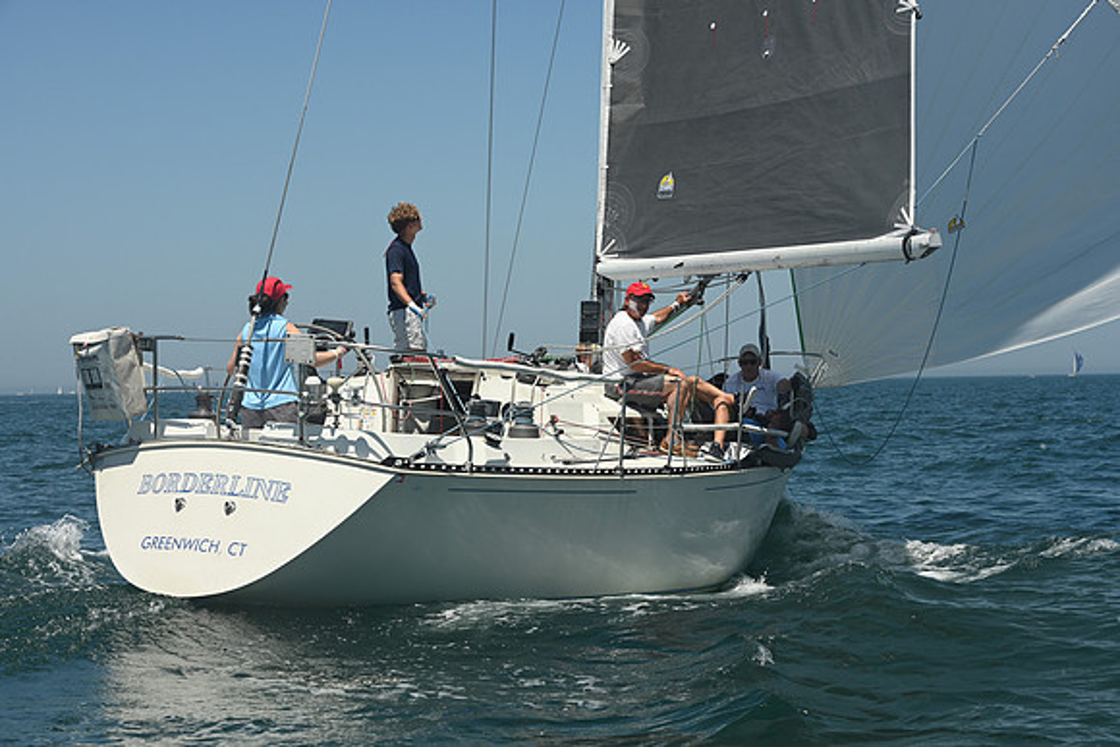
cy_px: 374
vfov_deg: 19.5
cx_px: 560
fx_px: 2178
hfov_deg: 28.8
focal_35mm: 70
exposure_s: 1/1000
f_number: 9
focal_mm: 70
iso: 320
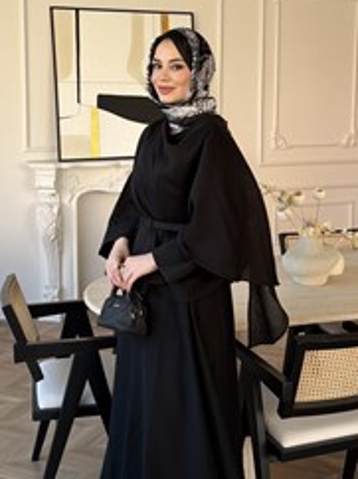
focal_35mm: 41
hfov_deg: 35.1
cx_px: 176
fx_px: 566
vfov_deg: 45.7
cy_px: 270
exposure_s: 1/197
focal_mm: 6.76
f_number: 1.78
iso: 64
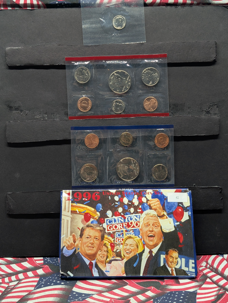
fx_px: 429
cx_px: 114
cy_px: 152
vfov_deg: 38.9
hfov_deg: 29.7
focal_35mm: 49
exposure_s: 1/33.8
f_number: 1.68
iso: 31
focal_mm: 6.9
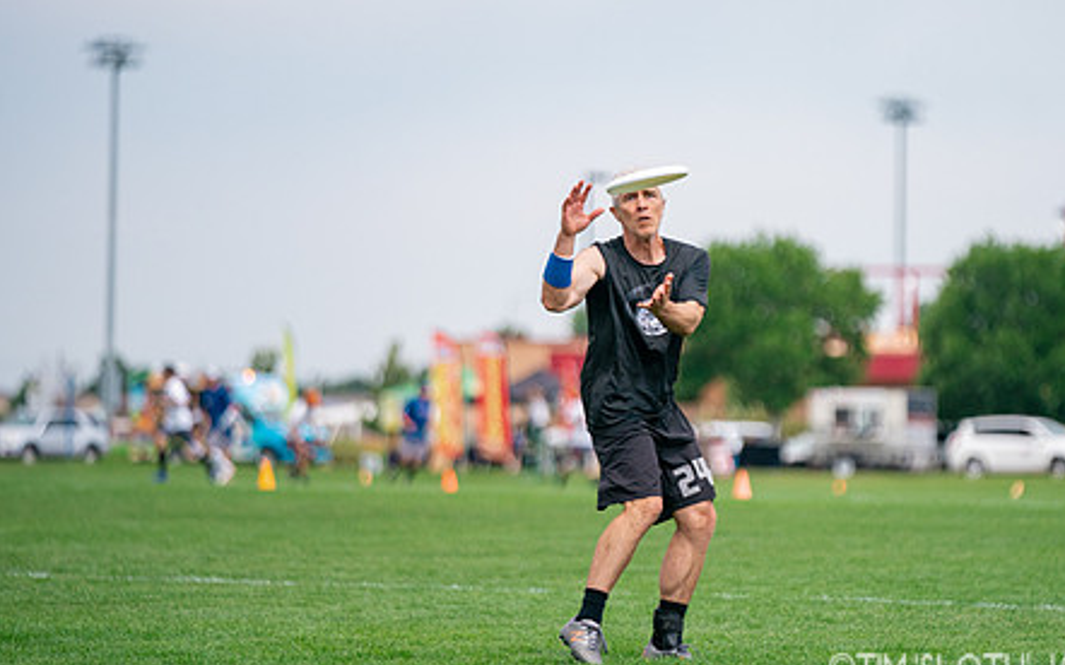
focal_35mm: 257
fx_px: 7457
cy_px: 329
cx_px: 677
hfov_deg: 8.2
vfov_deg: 5.1
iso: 640
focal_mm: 192
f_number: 2.8
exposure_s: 1/8000
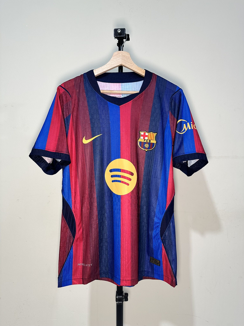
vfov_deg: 71.6
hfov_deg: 56.8
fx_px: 226
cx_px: 122
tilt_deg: -0.7
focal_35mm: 24
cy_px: 163
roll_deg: -0.6
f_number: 1.78
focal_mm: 6.86
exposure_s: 1/60
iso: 200
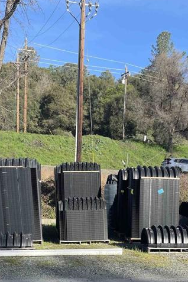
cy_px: 219
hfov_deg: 23.4
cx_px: 97
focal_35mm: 58
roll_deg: -1.6
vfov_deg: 33.6
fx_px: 454
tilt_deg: -2.5
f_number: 1.6
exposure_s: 1/1490
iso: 32
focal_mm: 4.2
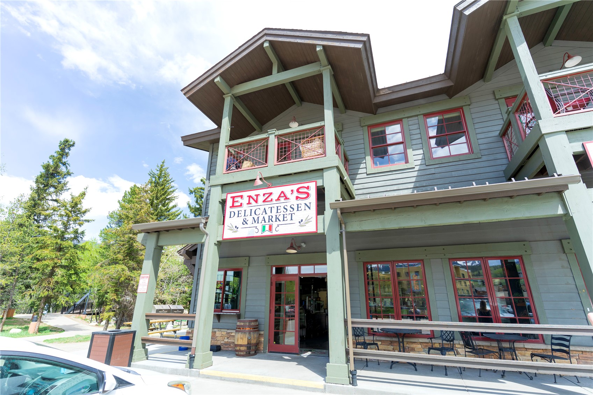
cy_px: 198
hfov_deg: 90.0
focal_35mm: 18
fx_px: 296
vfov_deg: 67.4
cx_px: 296
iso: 125
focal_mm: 18
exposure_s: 1/640
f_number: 3.2
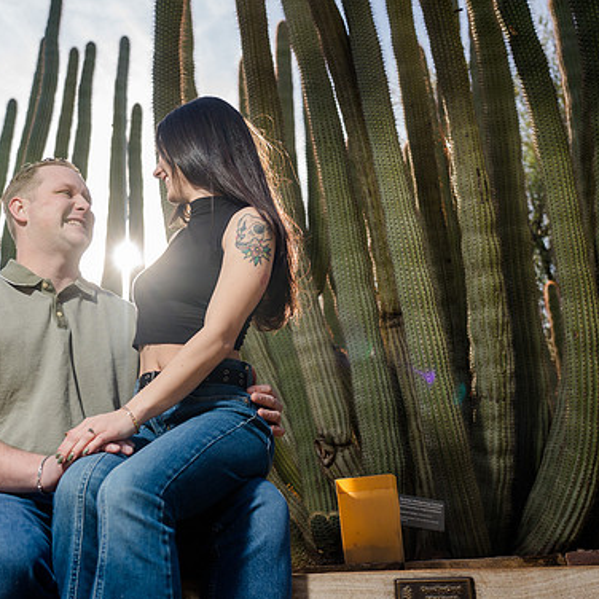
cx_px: 250
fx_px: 744
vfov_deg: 43.9
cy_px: 305
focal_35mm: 38
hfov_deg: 43.7
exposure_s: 1/250
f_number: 4
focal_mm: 29
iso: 50
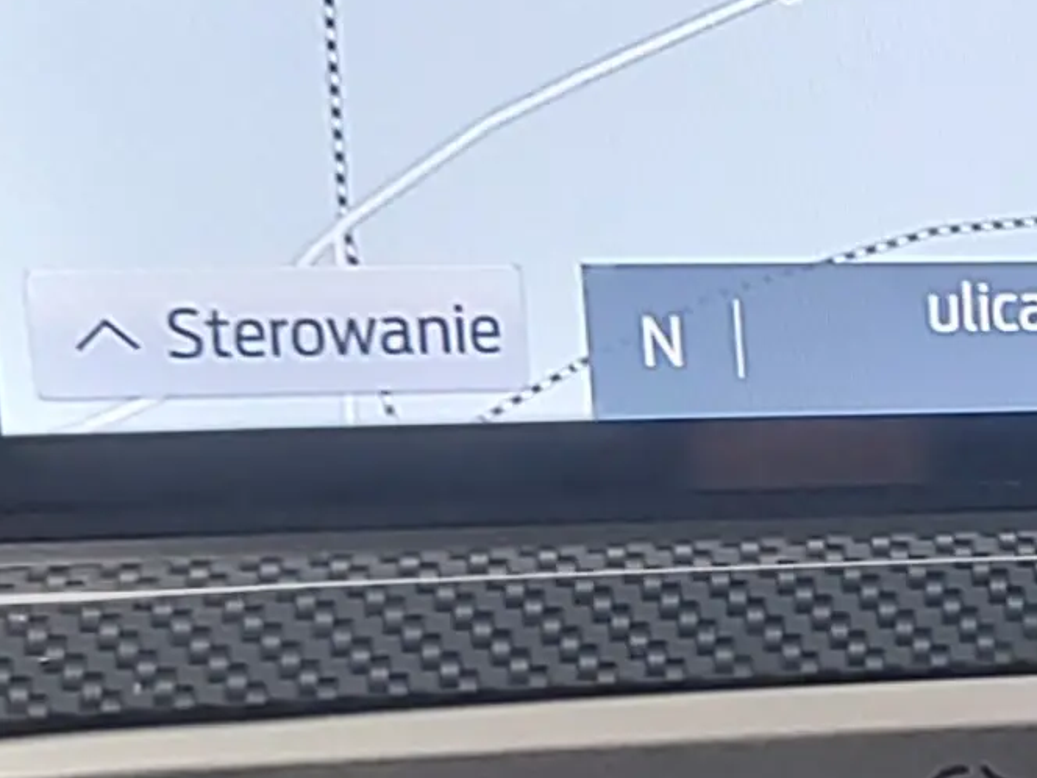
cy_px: 986
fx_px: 3984
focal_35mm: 133
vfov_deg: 10.9
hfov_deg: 12.4
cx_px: 2324
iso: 133
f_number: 1.8
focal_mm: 5.56
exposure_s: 1/100
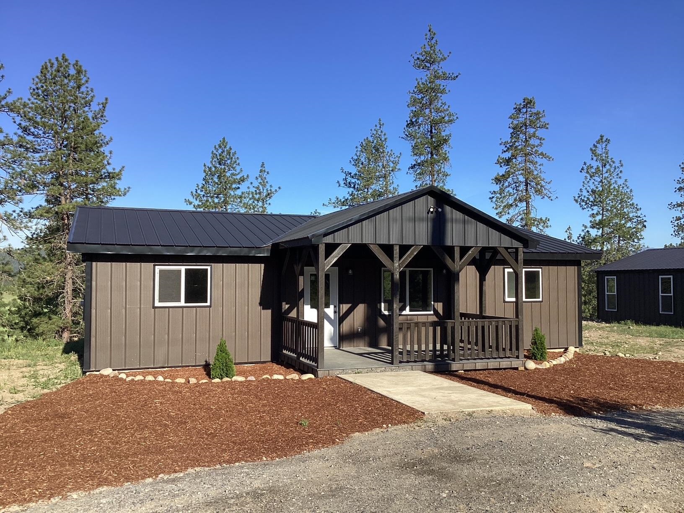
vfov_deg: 45.4
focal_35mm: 31
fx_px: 613
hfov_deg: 58.4
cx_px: 342
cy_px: 256
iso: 25
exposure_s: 1/994
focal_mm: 3.3
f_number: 2.4
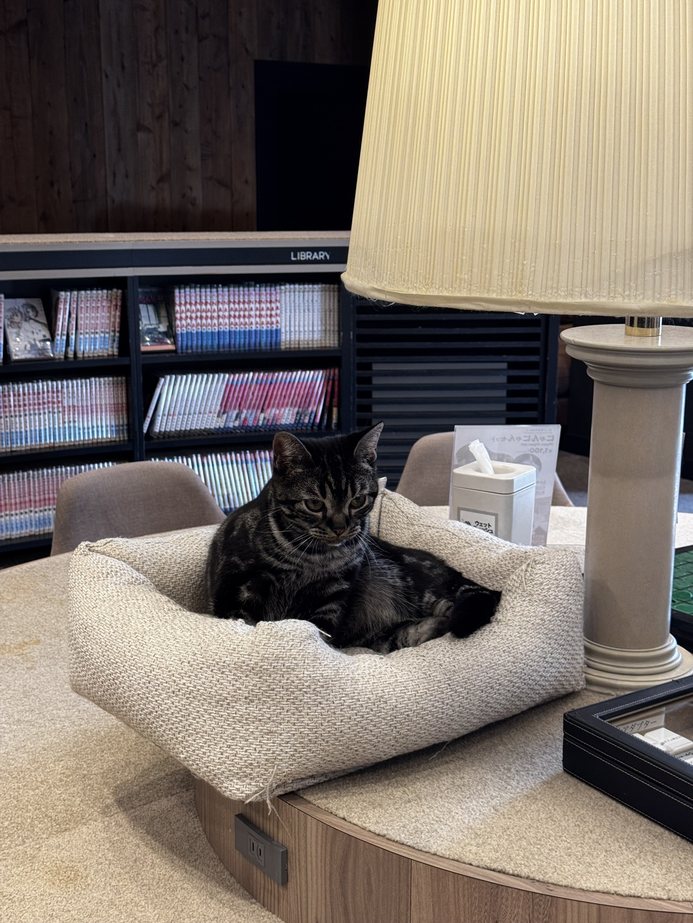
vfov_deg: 39.7
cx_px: 346
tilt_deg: -12.9
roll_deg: -1.1
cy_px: 462
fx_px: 1281
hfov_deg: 30.3
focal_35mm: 48
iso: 80
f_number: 1.78
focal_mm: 6.76
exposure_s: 1/50
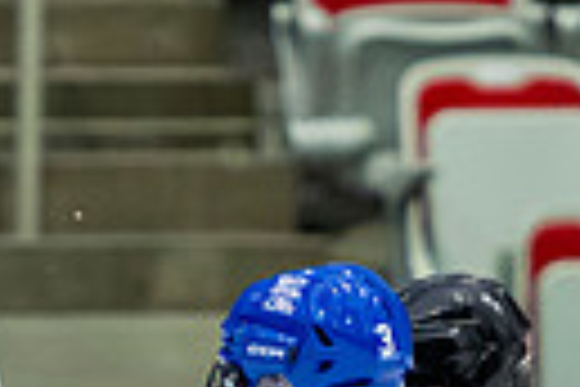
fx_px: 19493
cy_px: 1003
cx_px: 386
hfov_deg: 1.7
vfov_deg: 1.1
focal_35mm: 1210
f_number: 3.2
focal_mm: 155
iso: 1600
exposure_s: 1/800
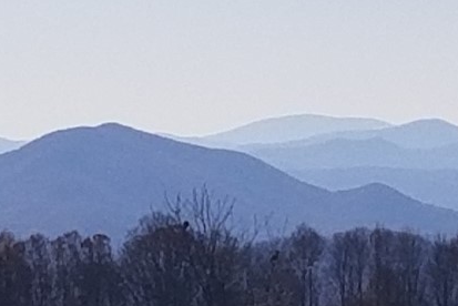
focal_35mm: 67
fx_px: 853
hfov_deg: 27.4
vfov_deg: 20.3
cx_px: 510
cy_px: 141
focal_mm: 4.25
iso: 50
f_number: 1.7
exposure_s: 1/7728
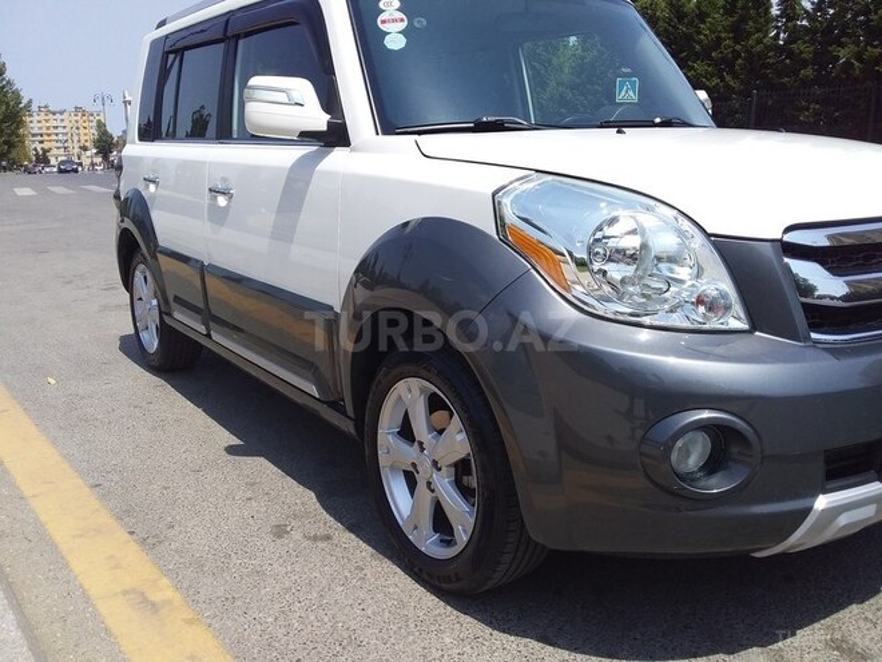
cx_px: 441
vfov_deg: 45.4
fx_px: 790
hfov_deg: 58.4
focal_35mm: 31
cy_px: 331
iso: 40
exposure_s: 1/1378
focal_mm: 3.3
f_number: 2.2
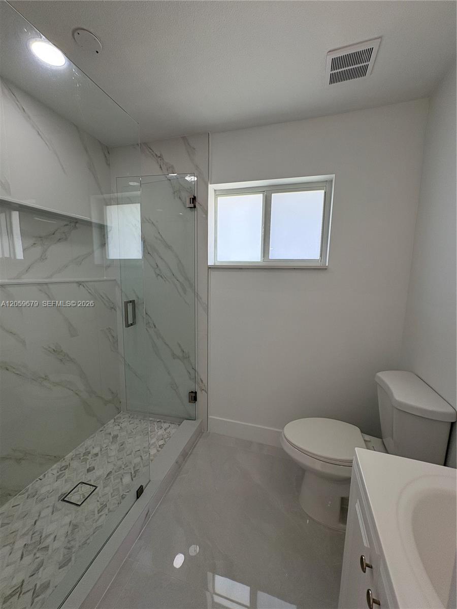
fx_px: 246
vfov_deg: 102.1
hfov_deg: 85.7
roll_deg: -0.8
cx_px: 228
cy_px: 304
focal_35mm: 14
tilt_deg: -7.8
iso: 64
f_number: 2.2
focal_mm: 2.22
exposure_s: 1/200
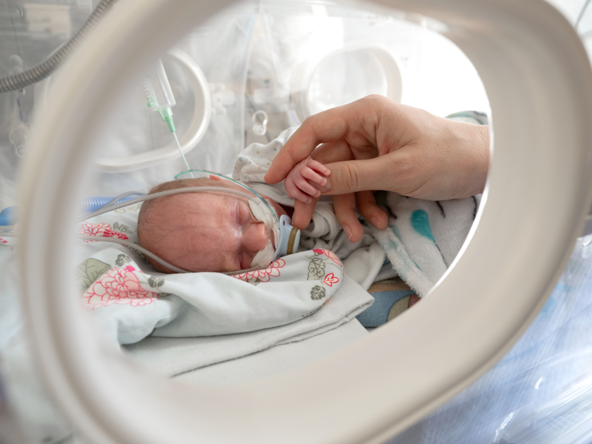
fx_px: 410
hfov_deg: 71.6
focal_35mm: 24
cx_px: 296
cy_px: 222
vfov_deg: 56.8
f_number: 2.8
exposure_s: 1/60
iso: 200
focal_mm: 12
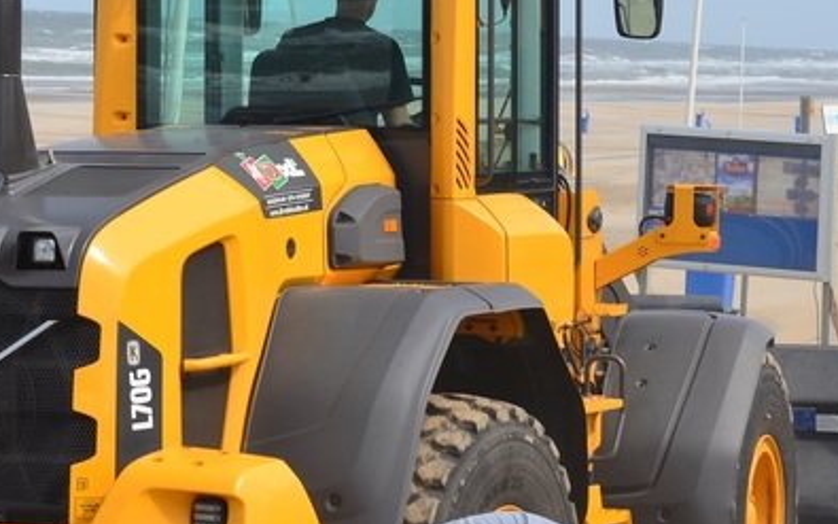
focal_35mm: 170
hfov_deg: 12.3
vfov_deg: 7.7
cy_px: 250
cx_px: 359
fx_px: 3884
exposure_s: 1/125
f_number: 11
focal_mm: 55
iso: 125
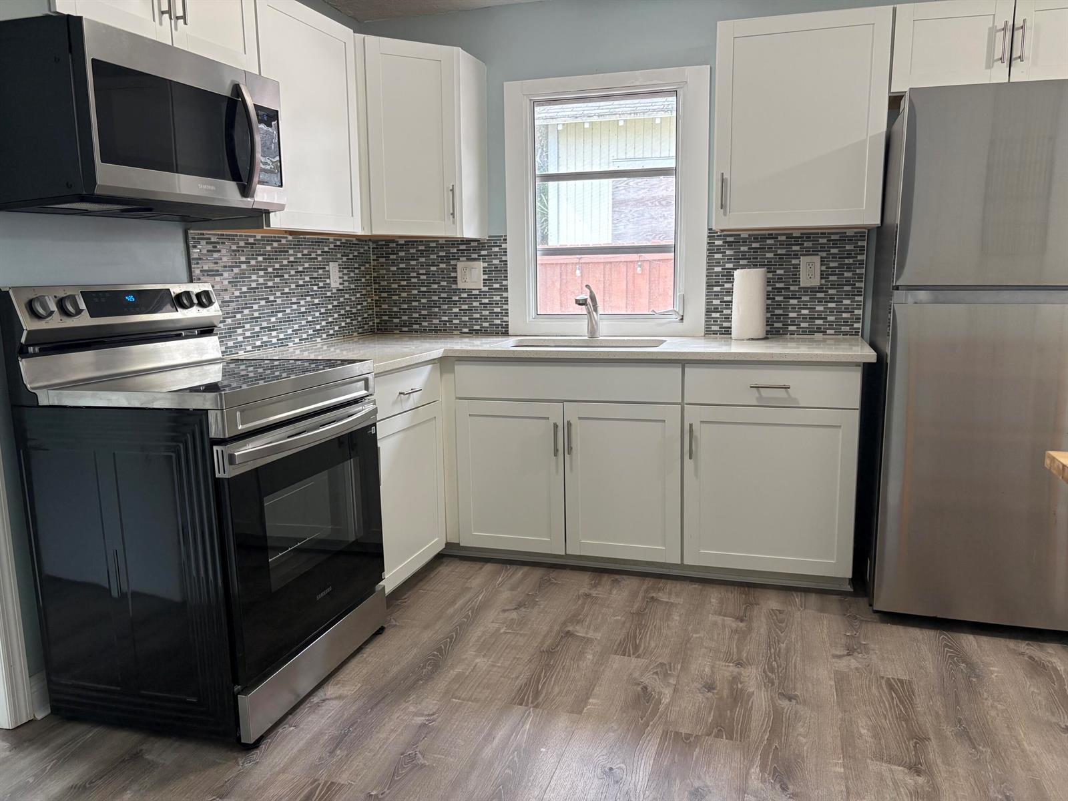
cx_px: 534
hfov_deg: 67.3
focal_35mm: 26
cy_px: 400
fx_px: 802
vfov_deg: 53.1
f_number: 1.6
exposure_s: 1/120
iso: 200
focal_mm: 5.96
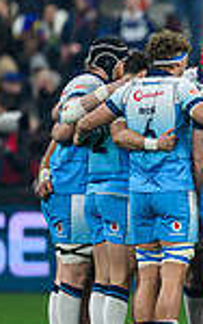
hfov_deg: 0.8
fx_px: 14101
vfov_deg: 1.3
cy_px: 180
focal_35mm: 1596
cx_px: 425
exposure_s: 1/2500
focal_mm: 400
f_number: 2.8
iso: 2000
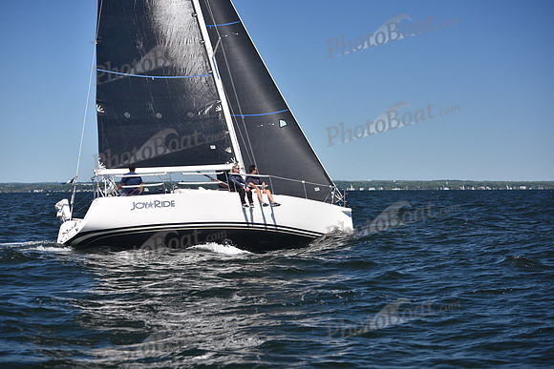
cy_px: 184
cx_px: 277
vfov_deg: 18.2
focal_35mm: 75
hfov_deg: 27.0
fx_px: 1154
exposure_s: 1/1000
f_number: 4.5
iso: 200
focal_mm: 75
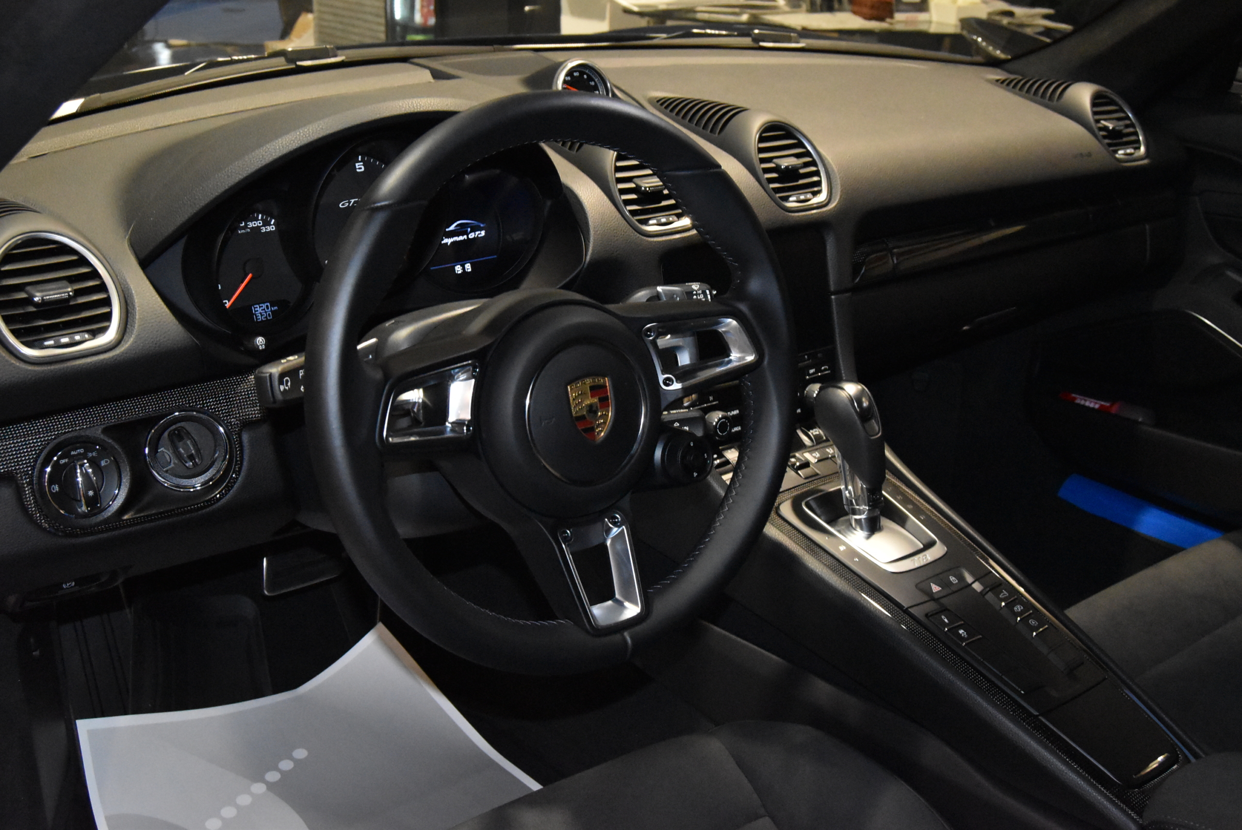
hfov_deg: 49.5
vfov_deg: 34.3
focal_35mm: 39
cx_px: 621
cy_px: 415
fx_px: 1346
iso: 6400
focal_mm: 26
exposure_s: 1/60
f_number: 8
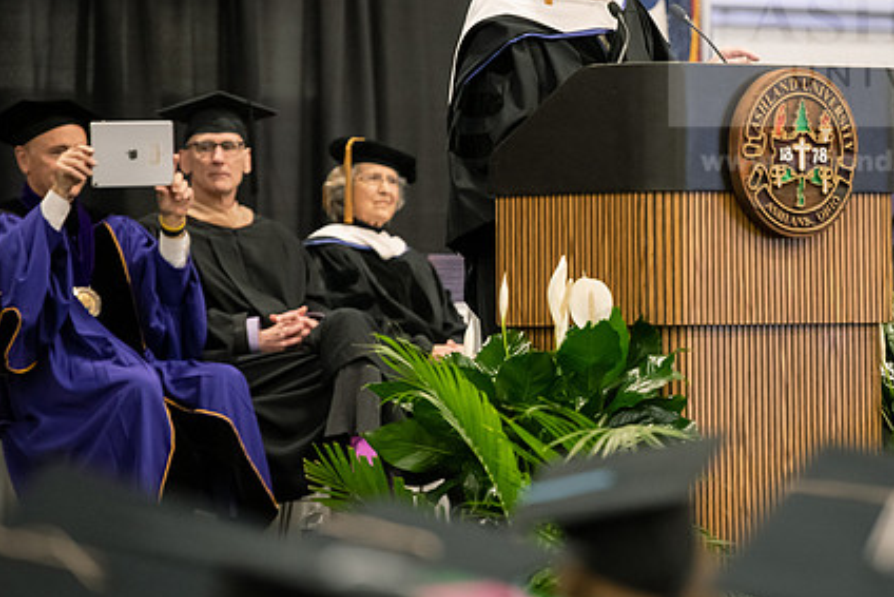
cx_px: 605
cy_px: 206
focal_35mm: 260
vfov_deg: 5.3
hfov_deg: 7.9
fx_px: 6459
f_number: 3.5
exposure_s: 1/200
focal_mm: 190
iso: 3200
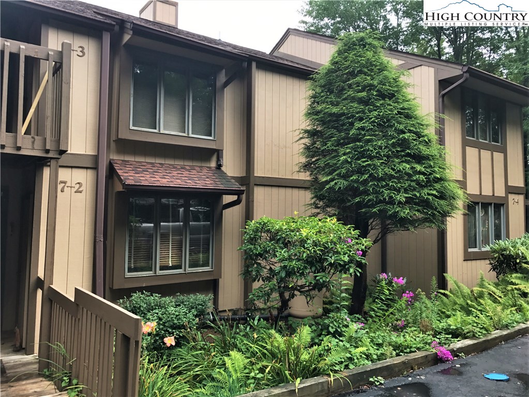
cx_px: 264
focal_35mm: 28
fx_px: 428
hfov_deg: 63.4
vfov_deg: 49.7
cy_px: 198
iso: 20
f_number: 1.8
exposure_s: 1/1153
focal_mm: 3.99
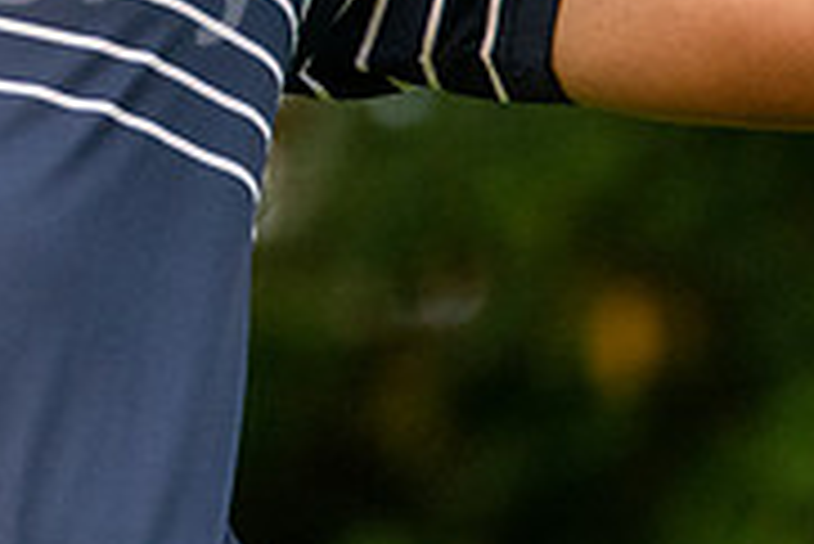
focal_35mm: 1444
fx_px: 32676
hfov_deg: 1.4
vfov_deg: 1.0
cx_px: -288
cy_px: -281
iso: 2500
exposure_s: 1/1000
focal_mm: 300
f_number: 4
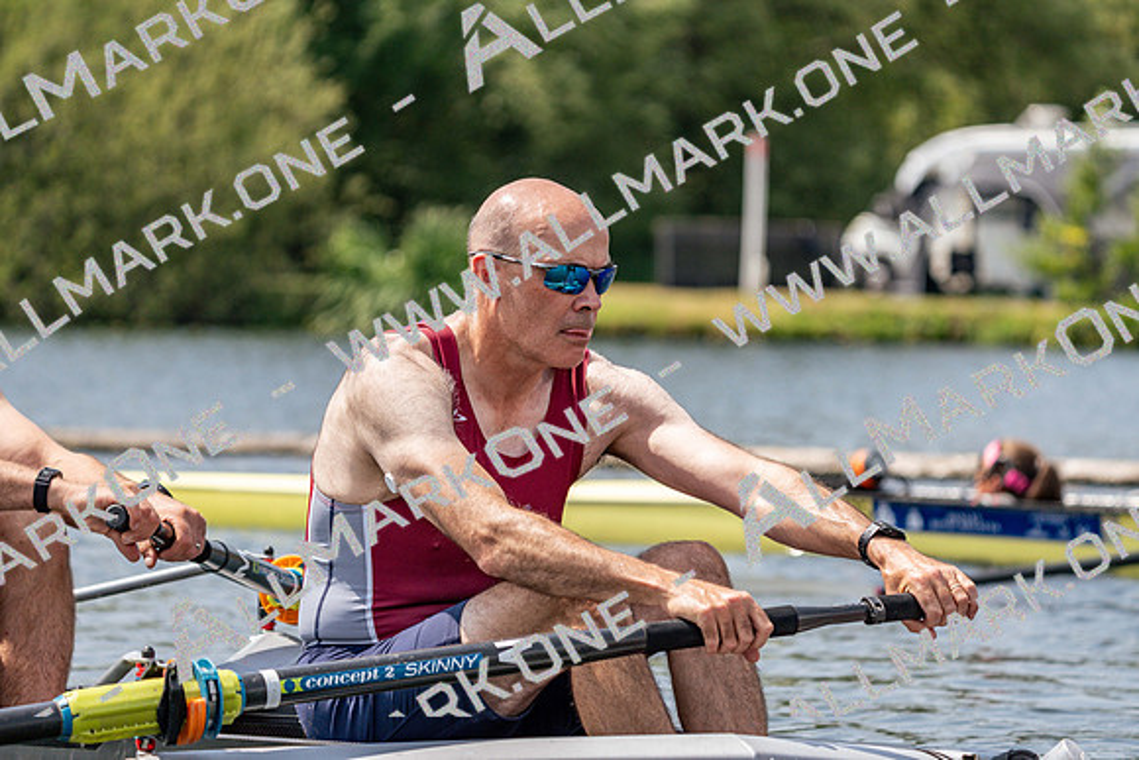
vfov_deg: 6.5
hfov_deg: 9.8
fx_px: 6677
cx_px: 570
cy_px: 380
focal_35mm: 211
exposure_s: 1/1600
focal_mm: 211
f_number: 5.6
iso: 250
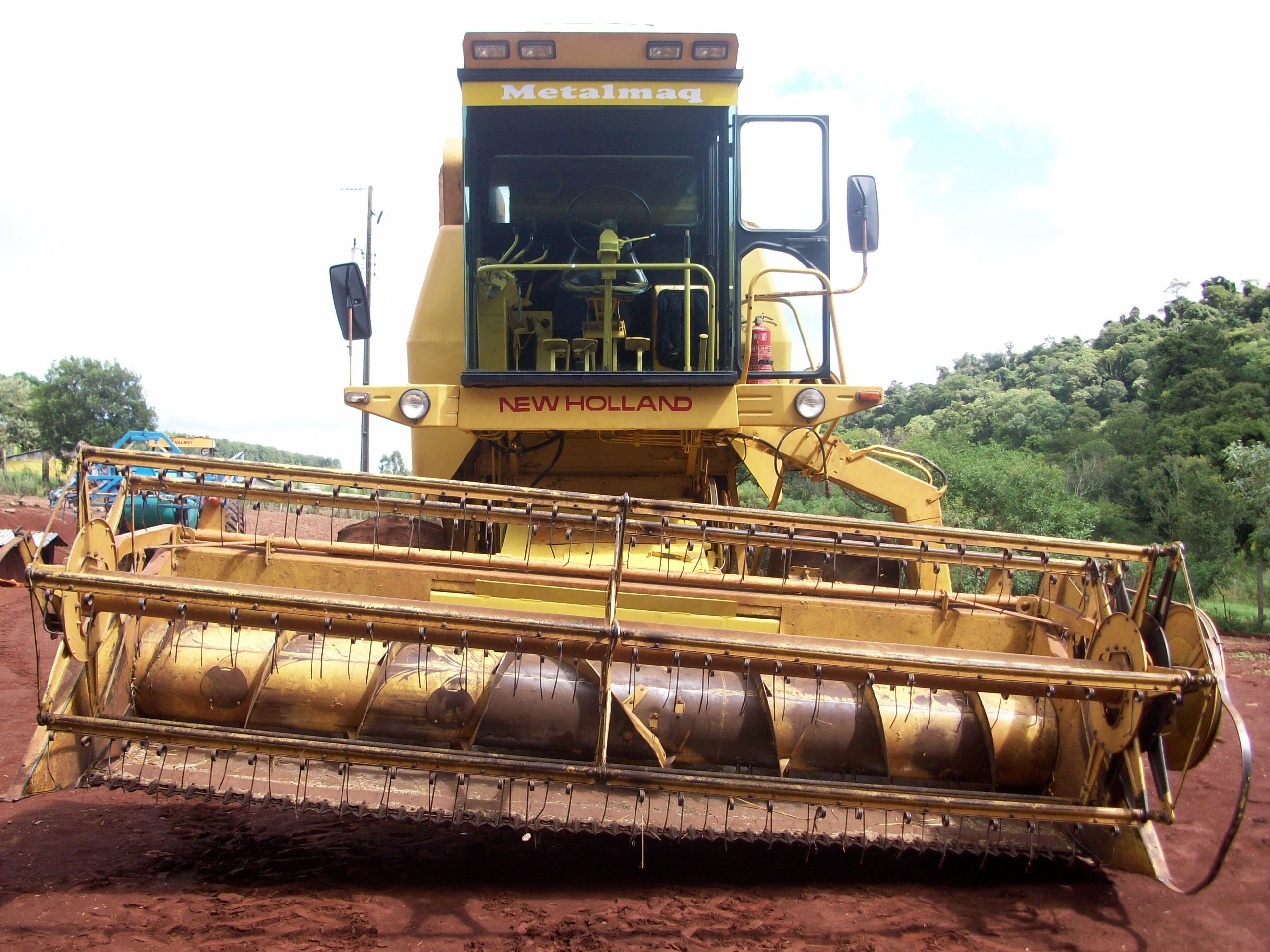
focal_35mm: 34
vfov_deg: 41.8
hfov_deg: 54.0
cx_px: 635
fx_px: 1247
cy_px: 476
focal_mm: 5.7
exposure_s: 1/338
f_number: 2.8
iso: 64
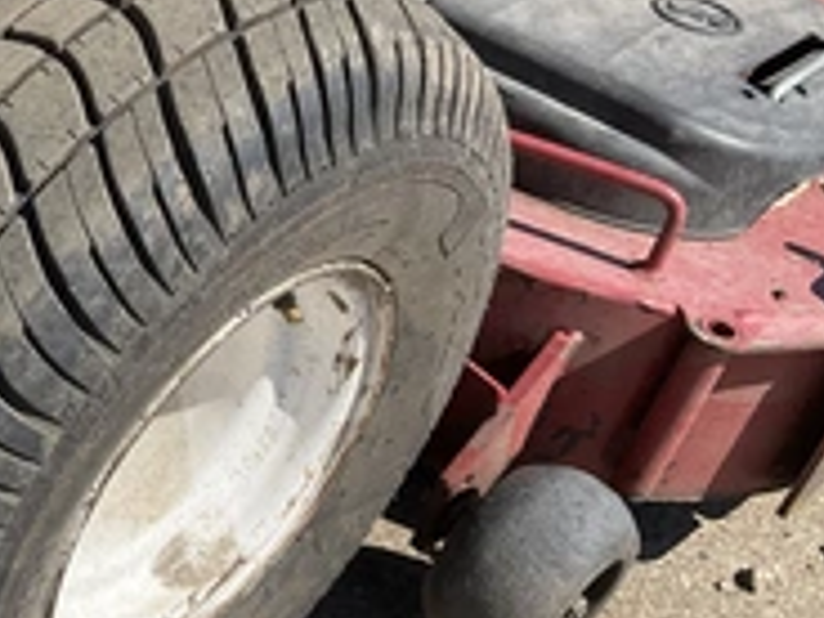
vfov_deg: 23.3
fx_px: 1500
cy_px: 331
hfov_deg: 28.9
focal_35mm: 63
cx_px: 13
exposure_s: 1/1195
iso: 25
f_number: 1.8
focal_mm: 3
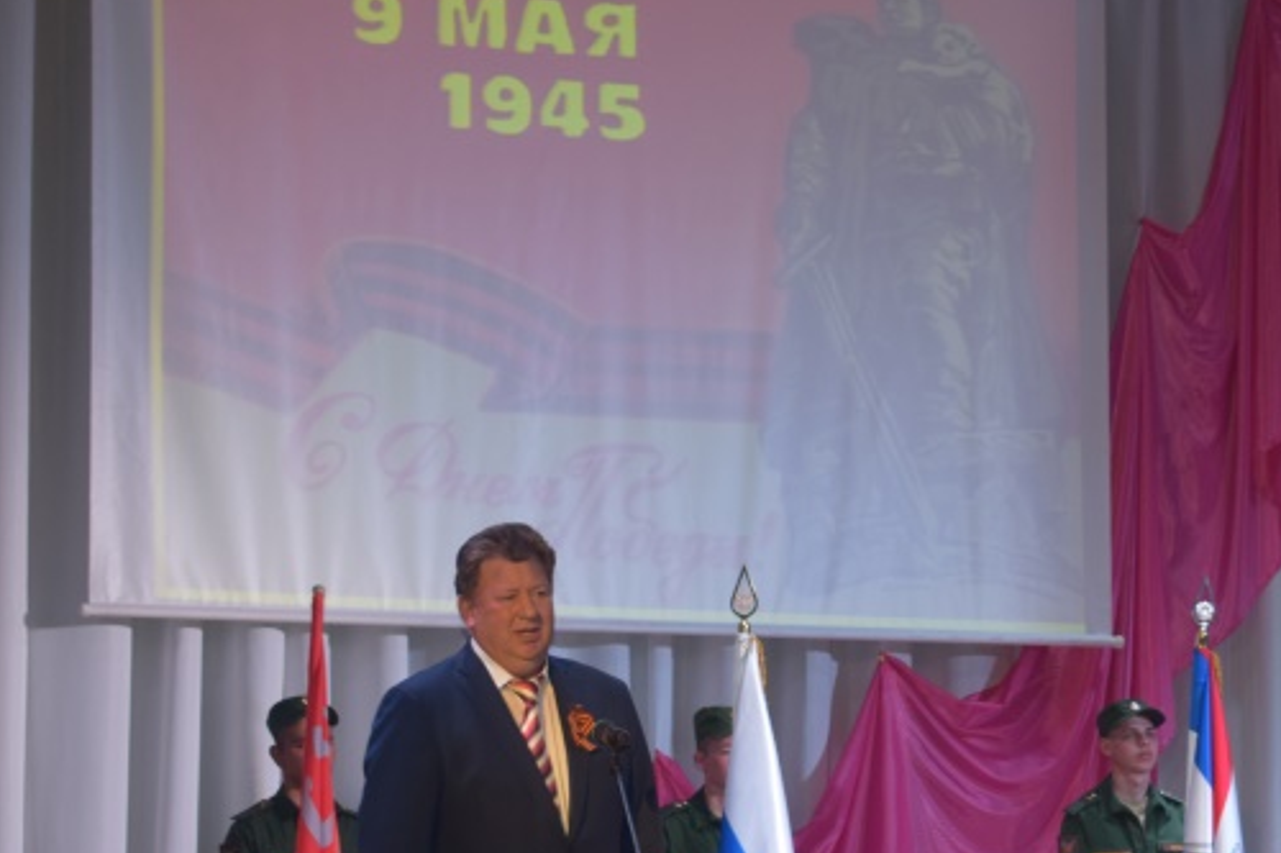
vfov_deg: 11.1
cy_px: 693
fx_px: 4375
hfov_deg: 16.6
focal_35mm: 123
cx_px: 897
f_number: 5
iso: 400
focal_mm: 40
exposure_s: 1/40
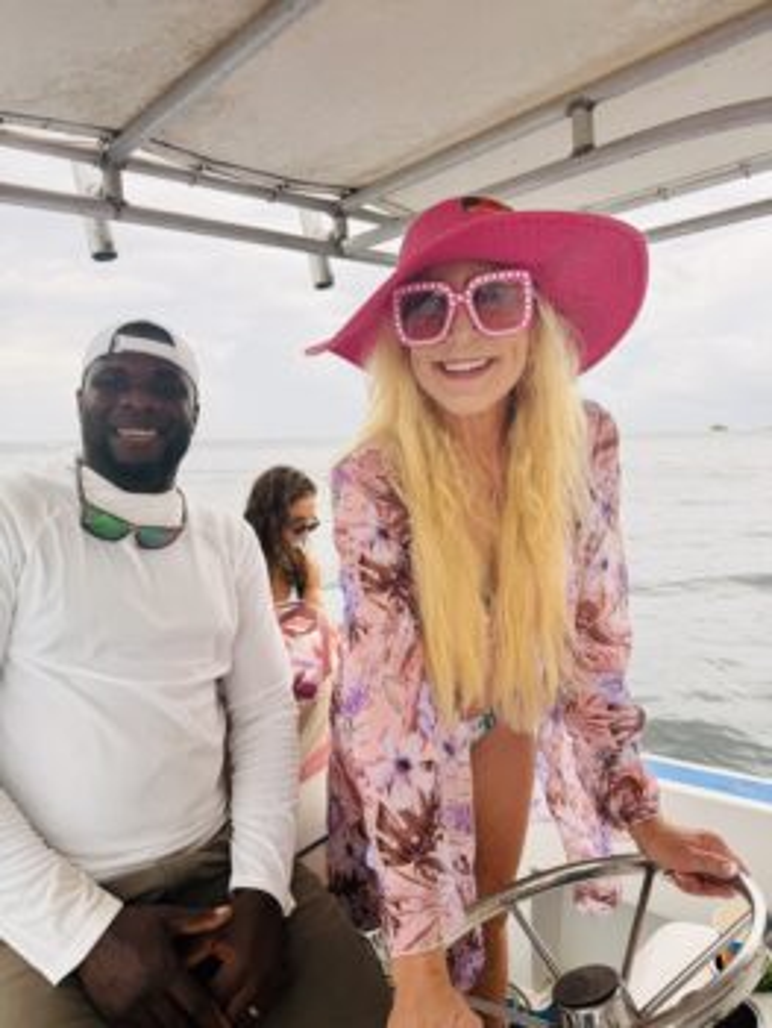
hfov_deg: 56.9
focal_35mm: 24
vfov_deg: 71.6
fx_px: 713
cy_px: 514
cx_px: 386
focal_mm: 6.76
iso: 80
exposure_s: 1/170
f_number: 1.78
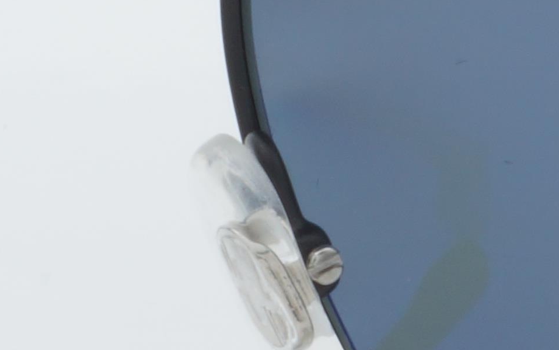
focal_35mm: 249
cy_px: 136
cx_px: 64
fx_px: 3794
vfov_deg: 5.3
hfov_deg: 8.4
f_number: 25
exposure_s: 1/4
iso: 100
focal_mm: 26
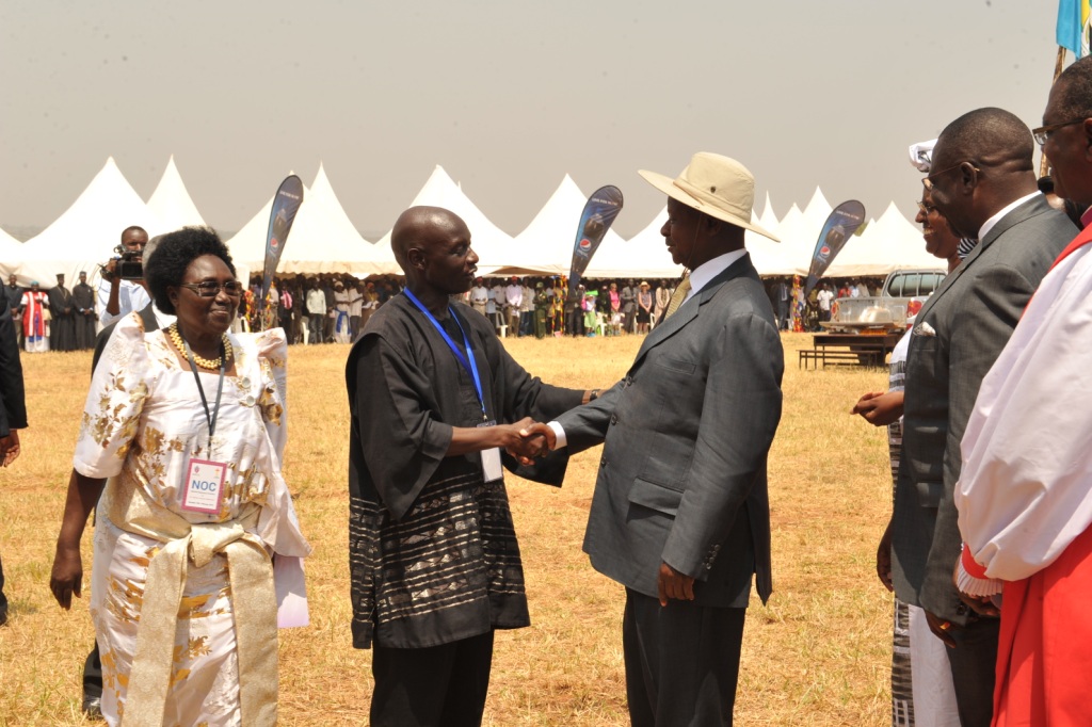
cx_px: 546
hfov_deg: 33.4
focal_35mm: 60
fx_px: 1819
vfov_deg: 22.6
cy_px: 364
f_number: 13
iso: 200
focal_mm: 60
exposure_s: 1/125
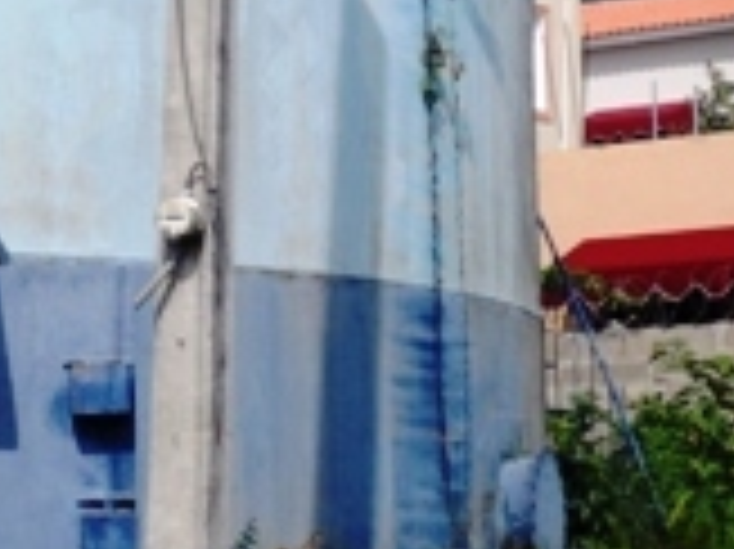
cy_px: 464
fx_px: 4407
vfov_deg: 7.1
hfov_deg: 9.3
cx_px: -360
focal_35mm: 208
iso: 80
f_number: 5.6
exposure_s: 1/500
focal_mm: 8.7
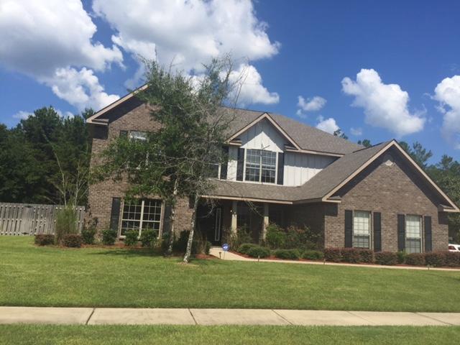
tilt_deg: +9.3
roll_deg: -4.8
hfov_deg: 61.7
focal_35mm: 29
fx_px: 385
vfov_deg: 48.2
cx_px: 230
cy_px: 172
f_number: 2.2
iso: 32
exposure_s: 1/2825
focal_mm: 4.15
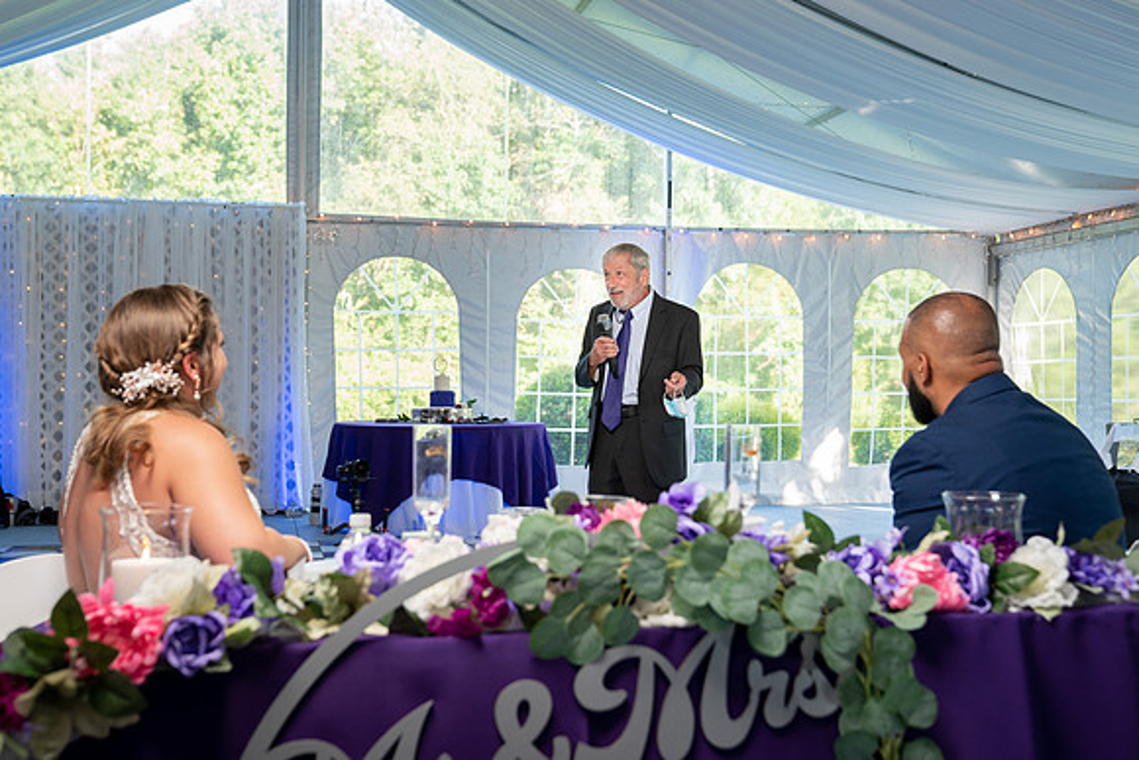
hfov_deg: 45.5
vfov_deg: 31.3
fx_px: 1358
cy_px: 366
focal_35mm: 43
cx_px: 545
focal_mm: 41
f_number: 4
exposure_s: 1/200
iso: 640
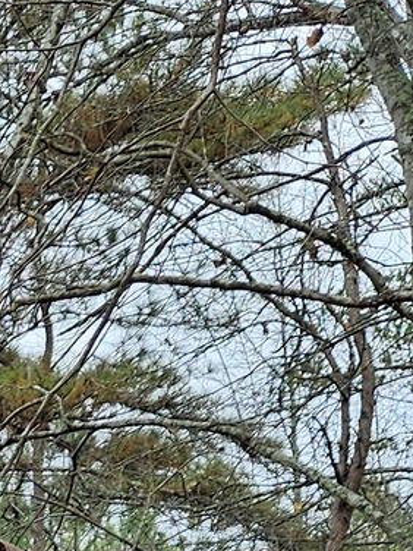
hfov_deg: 9.2
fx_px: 2243
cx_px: -633
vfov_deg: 12.1
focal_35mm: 141
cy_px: 1187
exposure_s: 1/532
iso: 25
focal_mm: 5.4
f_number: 1.8
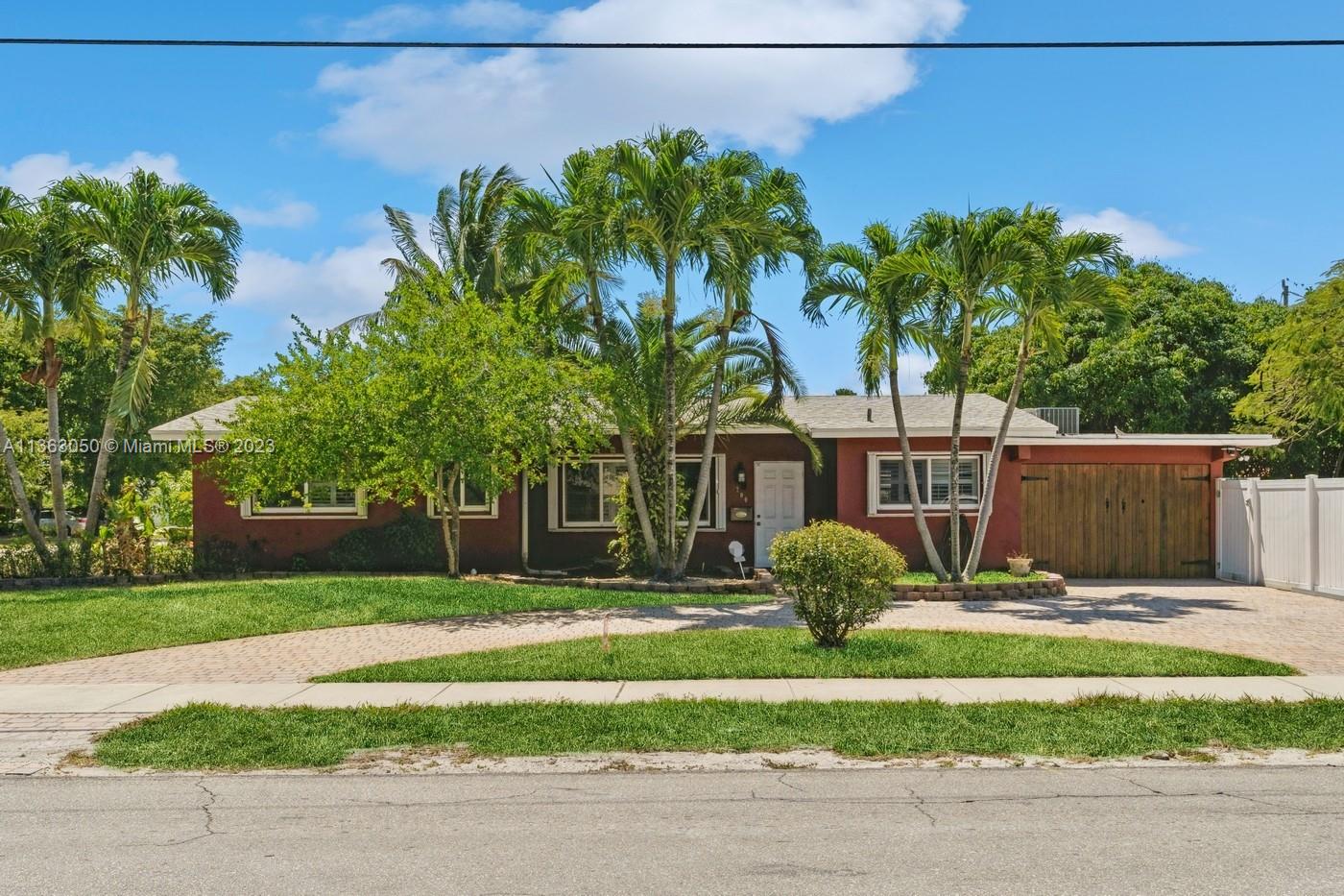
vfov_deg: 41.1
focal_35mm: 32
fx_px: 1194
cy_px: 448
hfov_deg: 58.7
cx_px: 672
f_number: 7.1
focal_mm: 32
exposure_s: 1/500
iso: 100
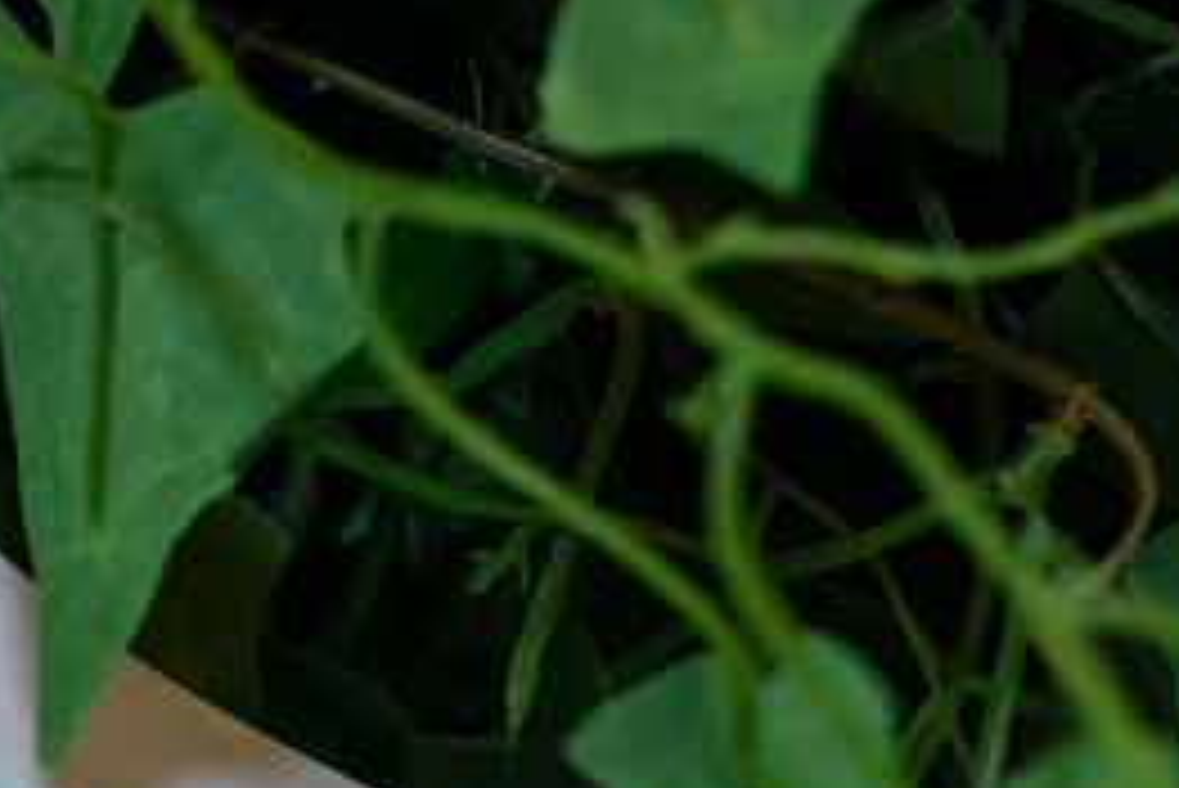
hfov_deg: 7.4
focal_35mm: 270
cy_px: 804
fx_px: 8847
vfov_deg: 5.1
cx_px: -918
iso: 1000
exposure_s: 1/110
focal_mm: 66
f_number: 5.6
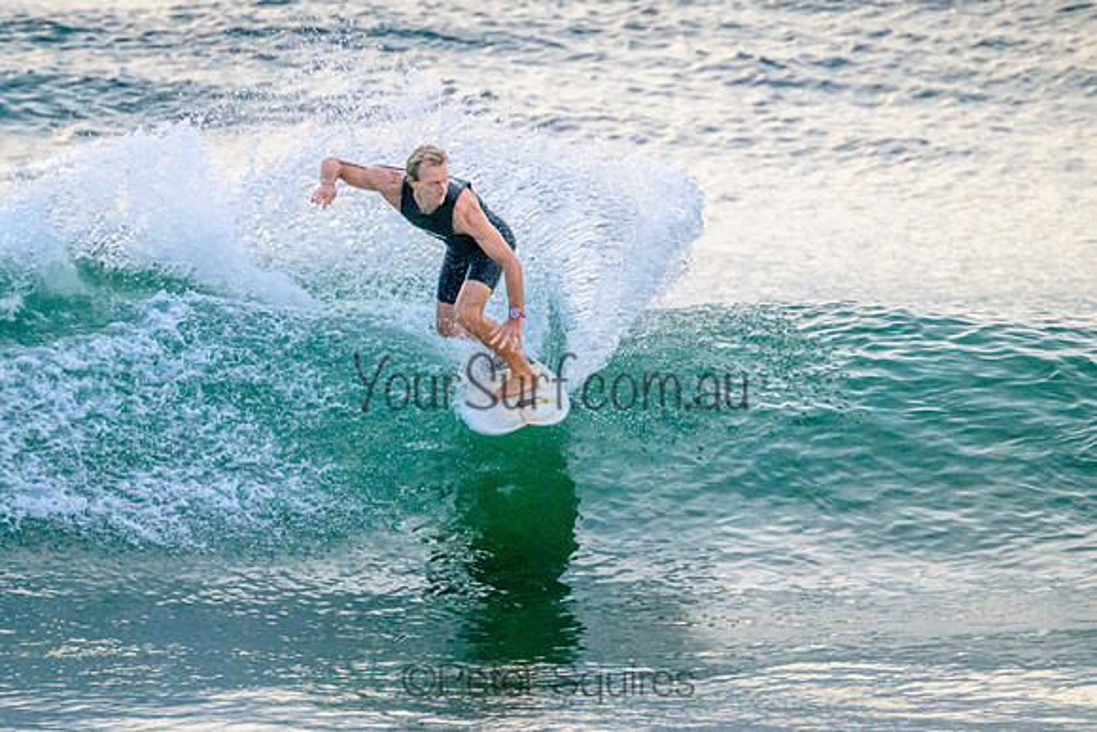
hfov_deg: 2.2
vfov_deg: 1.5
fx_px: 28299
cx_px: 460
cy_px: 307
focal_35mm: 929
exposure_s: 1/2000
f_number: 11
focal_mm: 800
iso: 7200
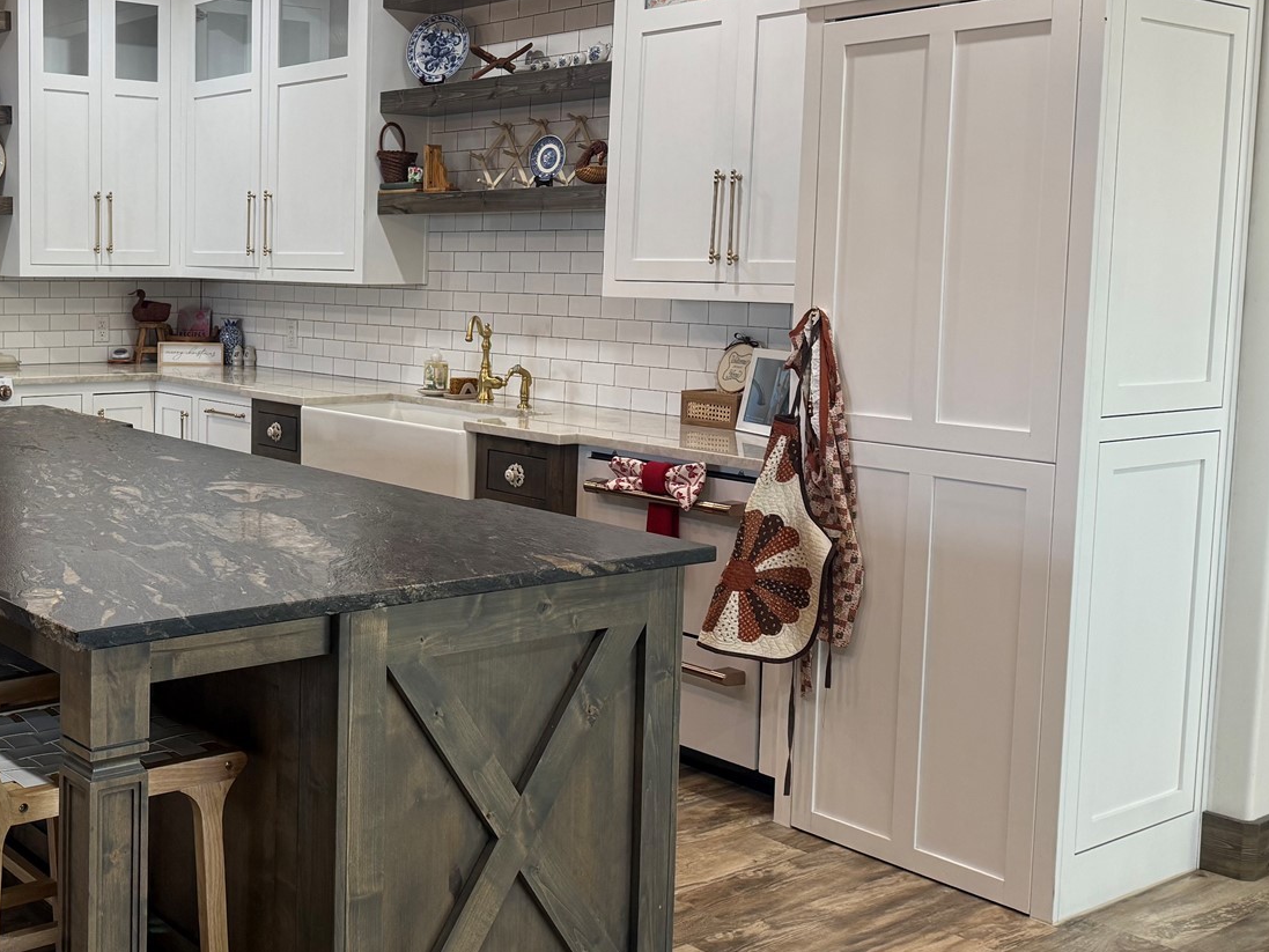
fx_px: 1540
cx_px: 237
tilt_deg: -4.6
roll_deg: -1.3
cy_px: 385
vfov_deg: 34.3
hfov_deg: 42.6
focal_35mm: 42
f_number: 1.78
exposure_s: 1/120
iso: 160
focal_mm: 6.76
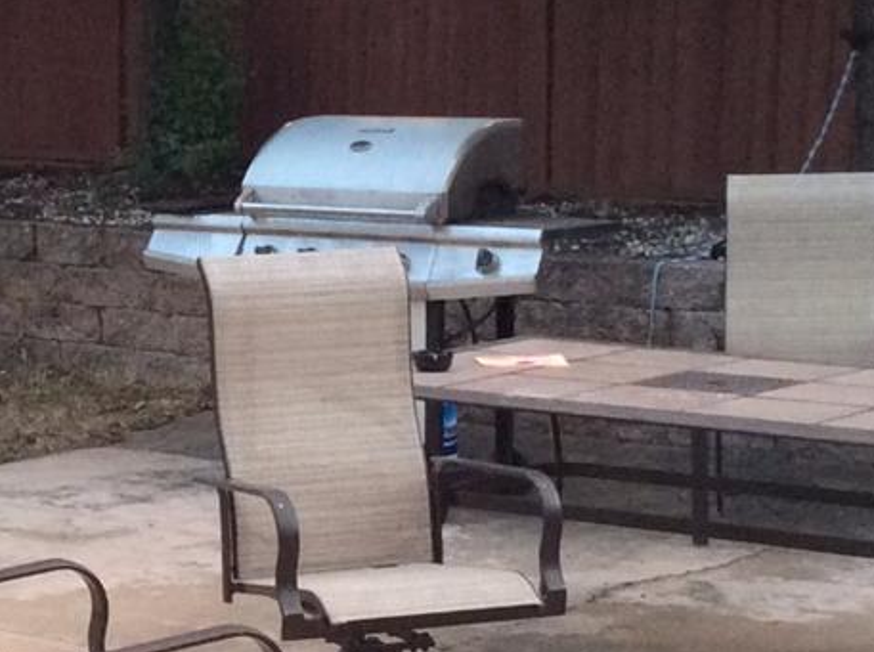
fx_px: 2646
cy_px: 386
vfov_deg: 14.0
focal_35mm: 105
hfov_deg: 18.5
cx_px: 117
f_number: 2.4
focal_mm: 3.3
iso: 160
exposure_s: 1/24
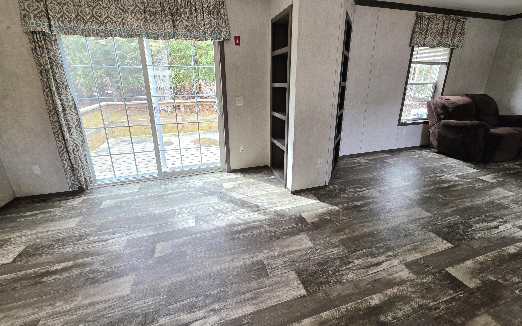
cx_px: 259
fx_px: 199
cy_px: 142
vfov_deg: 78.3
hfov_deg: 105.3
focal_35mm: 14
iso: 125
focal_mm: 2.2
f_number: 1.9
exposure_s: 1/120
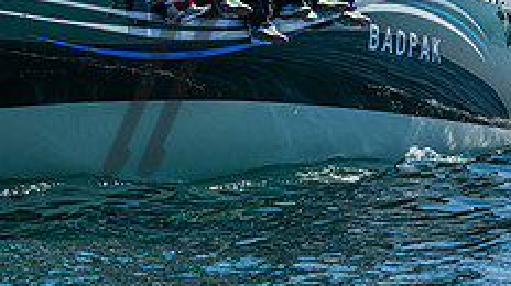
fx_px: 5239
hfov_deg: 5.6
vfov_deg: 3.1
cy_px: -112
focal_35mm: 387
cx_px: 35
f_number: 8
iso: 500
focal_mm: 140
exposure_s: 1/2000
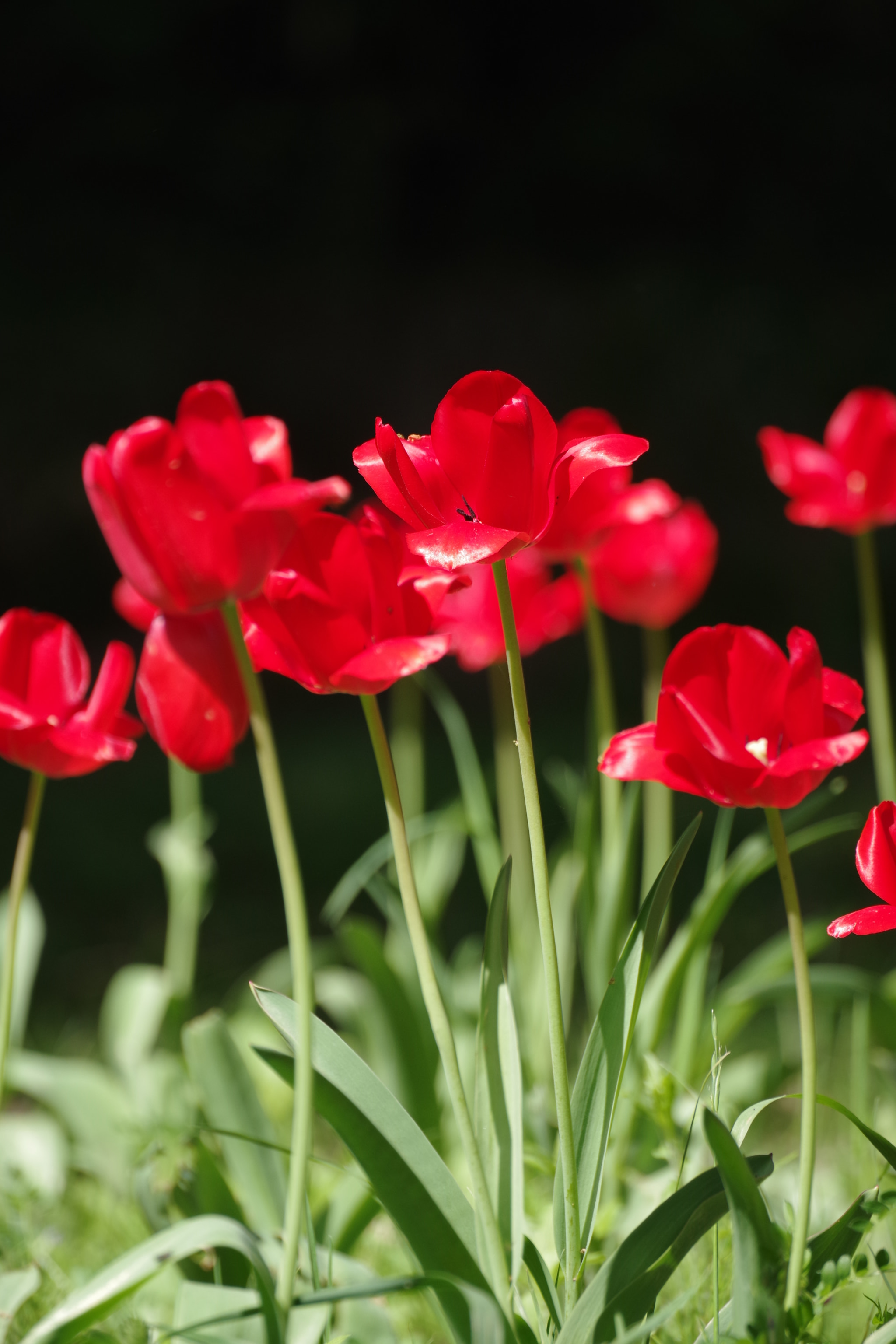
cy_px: 672
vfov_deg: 4.6
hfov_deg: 3.1
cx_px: 448
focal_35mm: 450
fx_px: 16799
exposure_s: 1/400
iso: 250
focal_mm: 300
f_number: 6.3
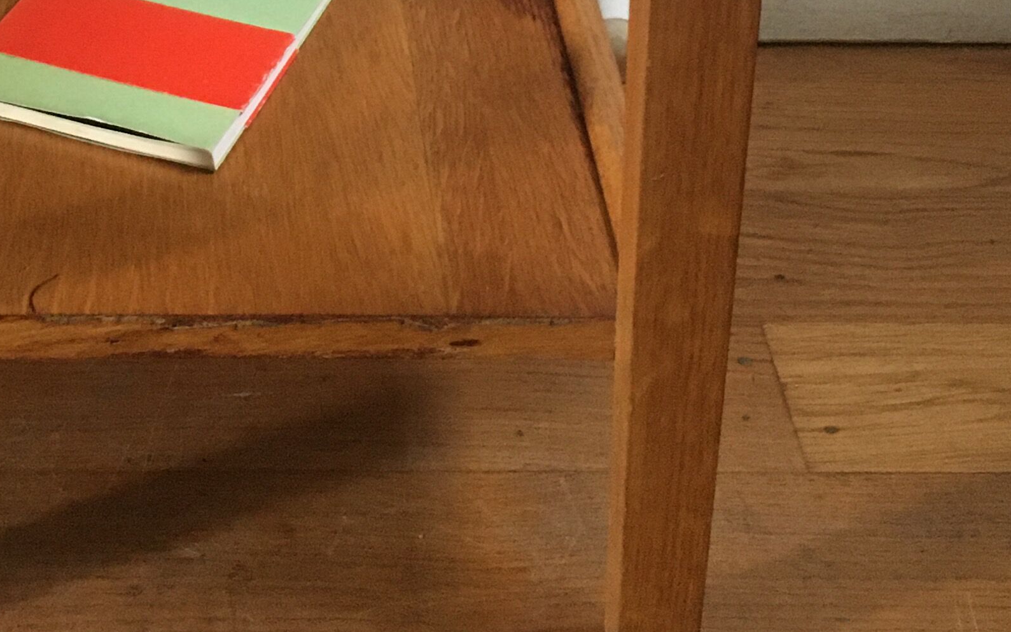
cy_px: -338
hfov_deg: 26.0
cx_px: 193
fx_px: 2149
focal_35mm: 78
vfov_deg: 15.4
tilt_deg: -24.6
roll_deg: +0.6
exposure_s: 1/17
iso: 250
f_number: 2.2
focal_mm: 4.15
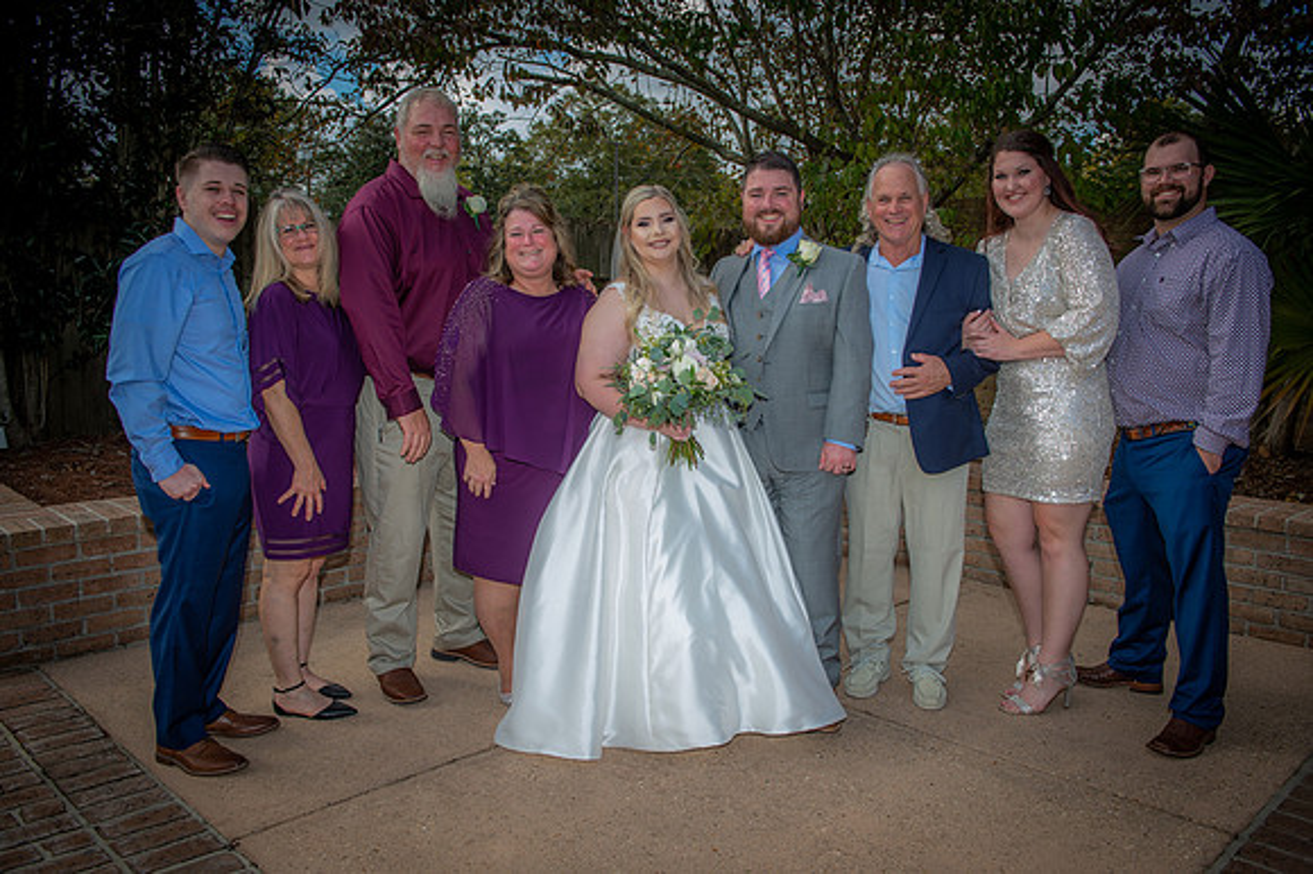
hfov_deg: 63.7
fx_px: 1057
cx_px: 656
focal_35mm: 29
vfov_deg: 44.9
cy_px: 437
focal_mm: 29
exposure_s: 1/160
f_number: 5.6
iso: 50
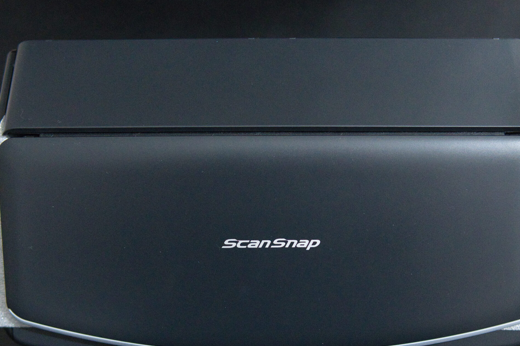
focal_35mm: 61
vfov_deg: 22.2
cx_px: 275
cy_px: 223
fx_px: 880
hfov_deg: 32.9
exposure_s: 1/125
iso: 6400
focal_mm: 30
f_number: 2.5
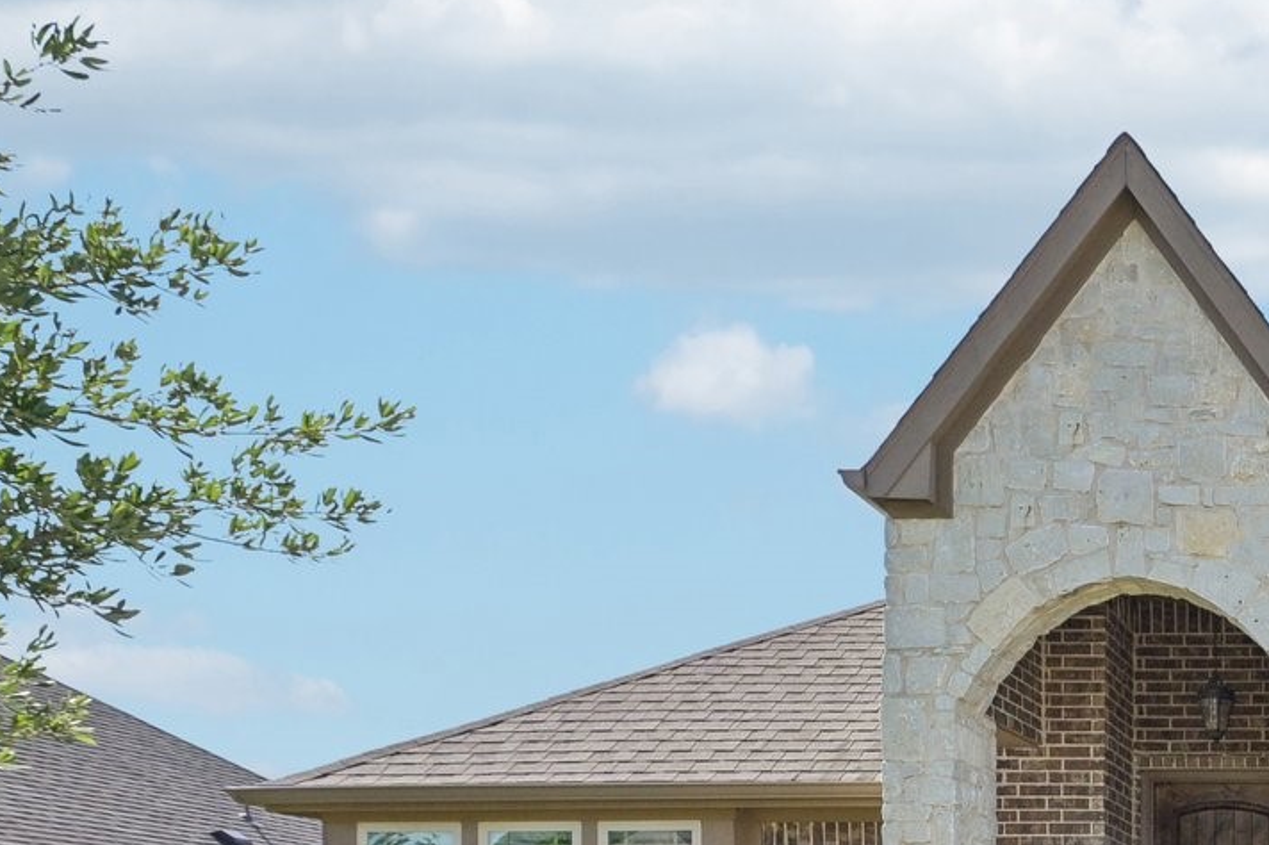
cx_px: 1615
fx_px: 1621
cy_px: 804
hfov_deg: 32.9
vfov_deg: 27.8
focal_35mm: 46
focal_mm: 16
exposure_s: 1/800
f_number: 8
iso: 400
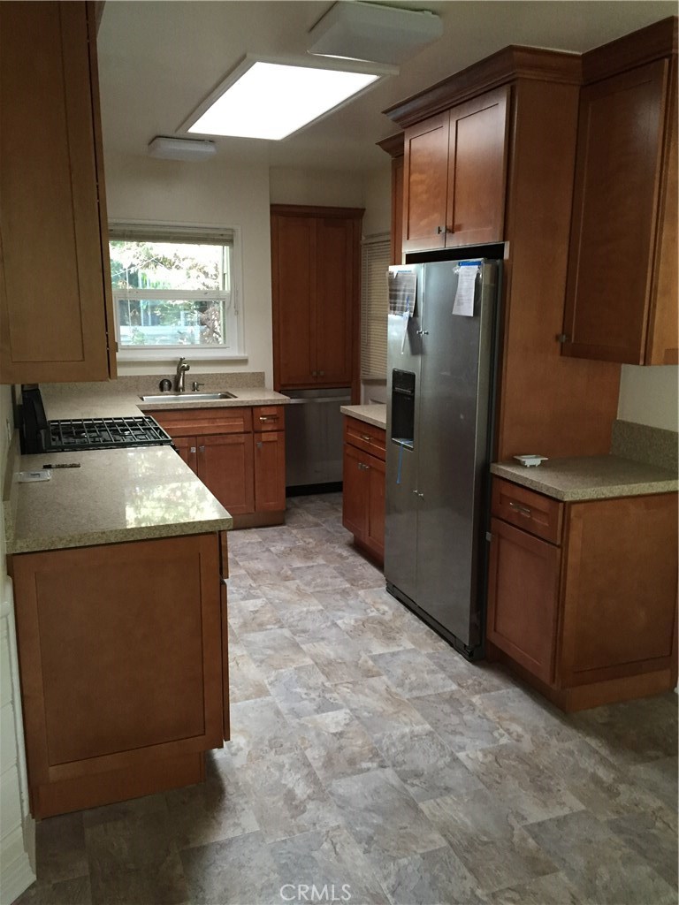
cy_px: 452
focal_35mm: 29
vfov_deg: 61.7
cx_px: 340
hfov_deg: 48.2
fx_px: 758
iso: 200
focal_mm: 4.15
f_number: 2.2
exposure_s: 1/30
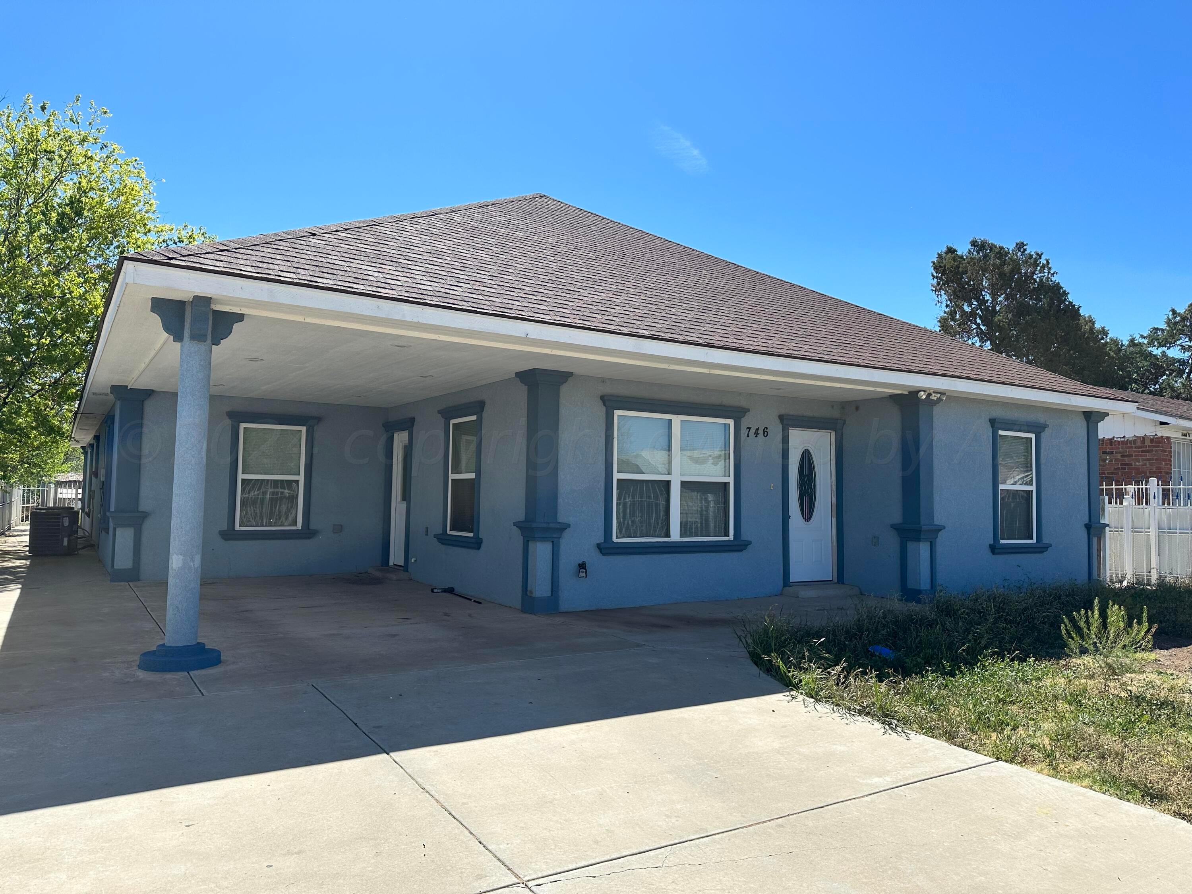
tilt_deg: +4.2
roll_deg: -1.1
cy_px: 447
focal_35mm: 24
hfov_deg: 71.6
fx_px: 826
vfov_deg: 56.8
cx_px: 596
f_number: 1.78
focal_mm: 6.86
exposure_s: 1/4184
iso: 80
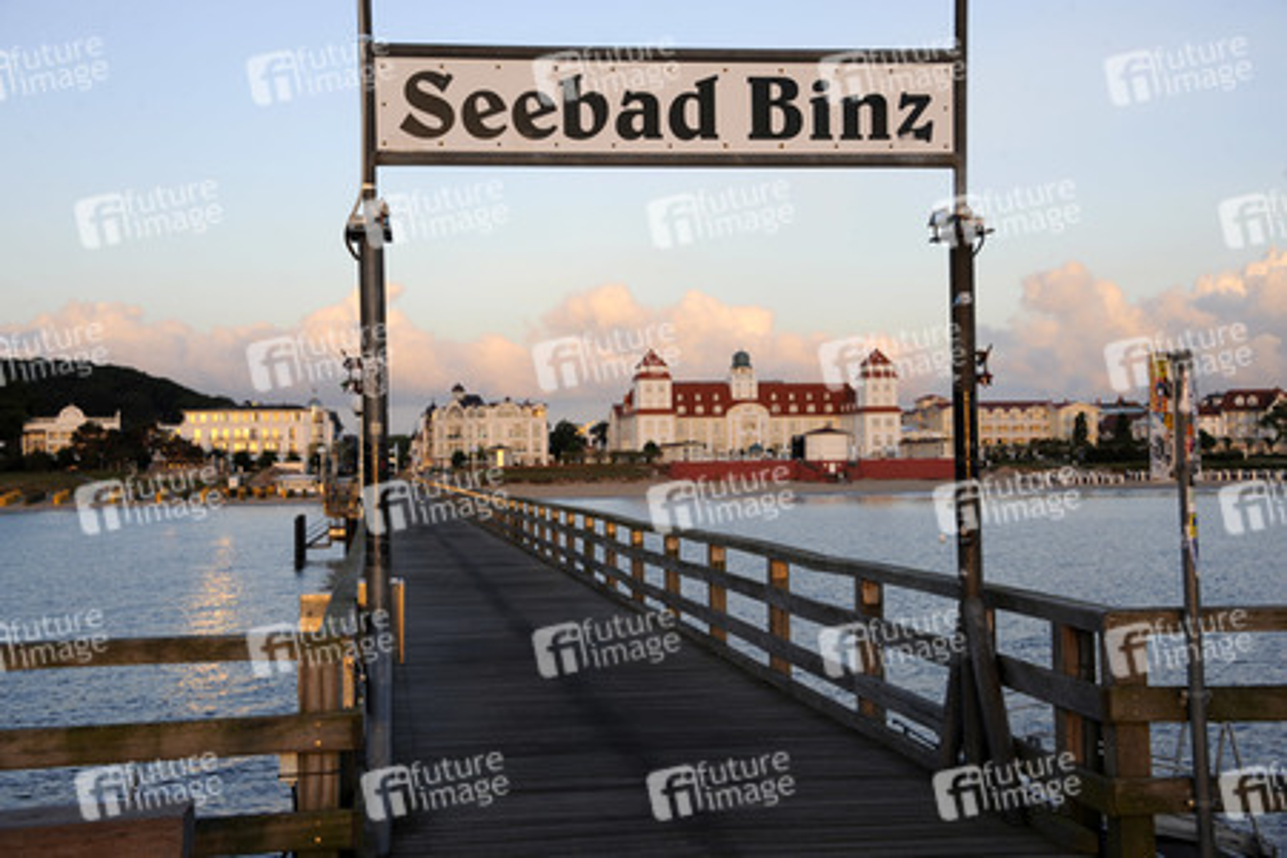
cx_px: 644
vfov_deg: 27.0
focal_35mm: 50
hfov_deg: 39.6
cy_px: 429
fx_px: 1787
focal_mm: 50
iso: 400
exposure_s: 1/250
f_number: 8
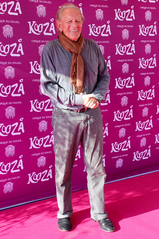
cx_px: 80
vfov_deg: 41.1
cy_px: 120
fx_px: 318
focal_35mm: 48
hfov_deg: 28.1
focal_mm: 32
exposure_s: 1/160
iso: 320
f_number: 6.3
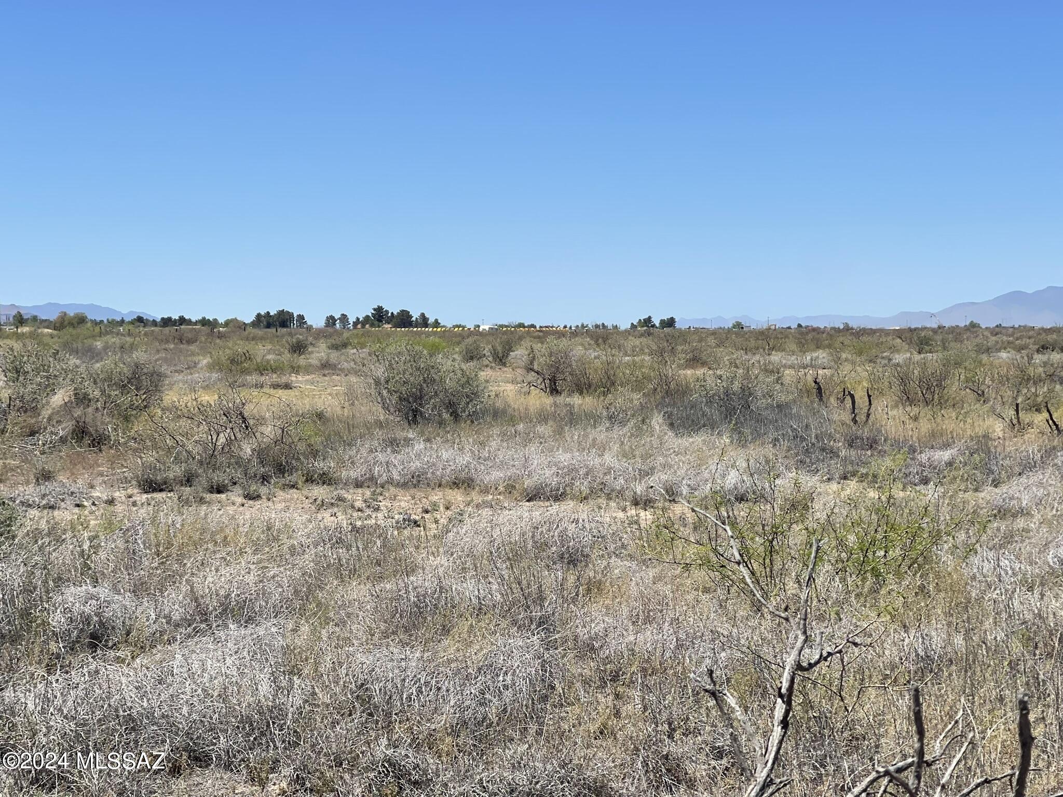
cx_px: 532
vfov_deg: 22.9
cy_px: 398
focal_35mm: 64
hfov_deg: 30.3
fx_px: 1965
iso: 20
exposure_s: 1/1815
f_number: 2.2
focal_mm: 7.5
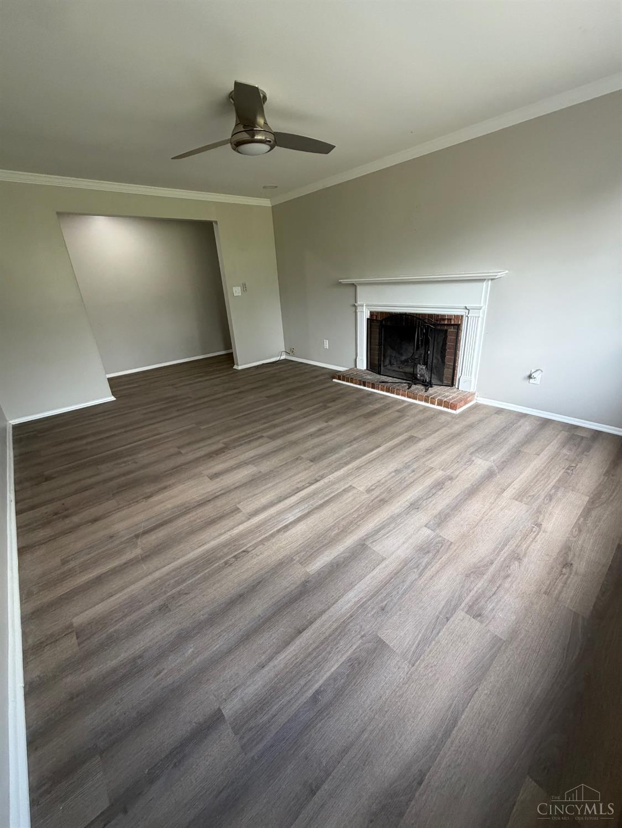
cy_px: 414
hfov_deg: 85.7
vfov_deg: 102.0
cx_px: 311
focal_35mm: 14
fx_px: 335
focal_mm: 2.22
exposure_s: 1/121
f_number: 2.2
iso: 320
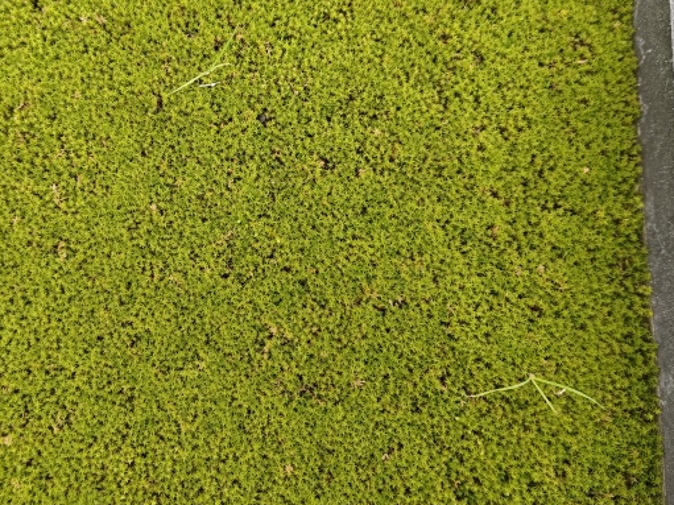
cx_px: 265
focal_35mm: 36
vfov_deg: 39.4
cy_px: 190
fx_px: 701
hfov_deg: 51.0
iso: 287
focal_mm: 5.56
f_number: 1.88
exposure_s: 1/100
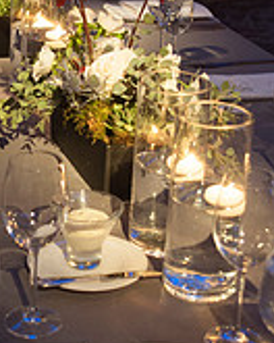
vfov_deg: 20.8
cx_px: 55
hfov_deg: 16.6
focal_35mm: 92
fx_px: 933
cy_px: 141
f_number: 2.8
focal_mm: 24
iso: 1250
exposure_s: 1/60
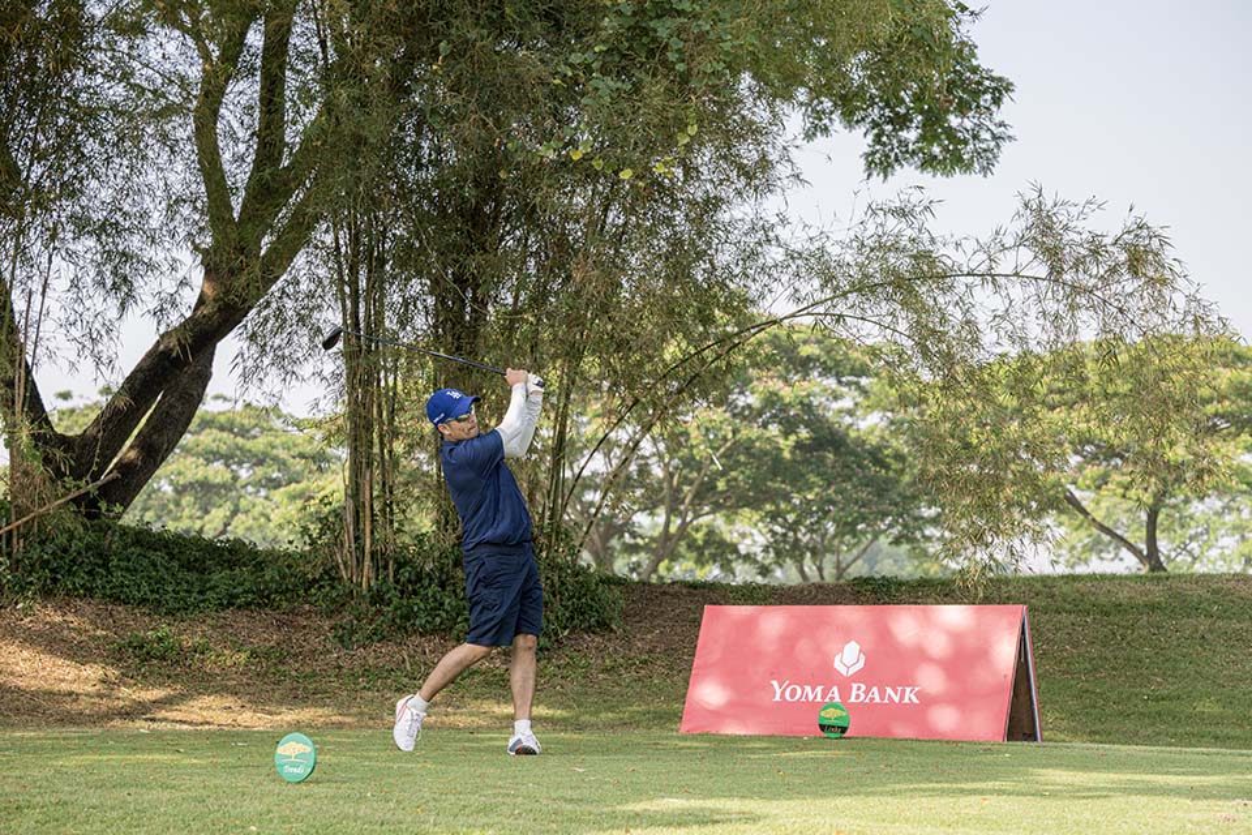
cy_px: 418
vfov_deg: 17.5
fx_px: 2712
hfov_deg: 26.0
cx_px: 626
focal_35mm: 78
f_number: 4
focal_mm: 78
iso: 900
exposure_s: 1/2500
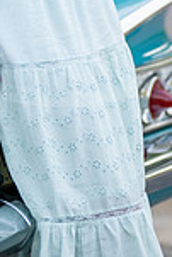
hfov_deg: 5.4
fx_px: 1809
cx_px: 46
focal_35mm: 253
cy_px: -114
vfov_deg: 8.0
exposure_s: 1/800
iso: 160
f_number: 1.2
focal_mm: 85
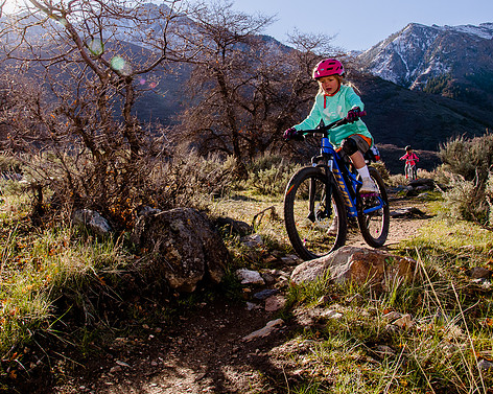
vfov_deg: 39.5
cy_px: 126
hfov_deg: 48.8
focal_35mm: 37
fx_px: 540
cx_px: 195
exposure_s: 1/160
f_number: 14
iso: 250
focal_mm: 24
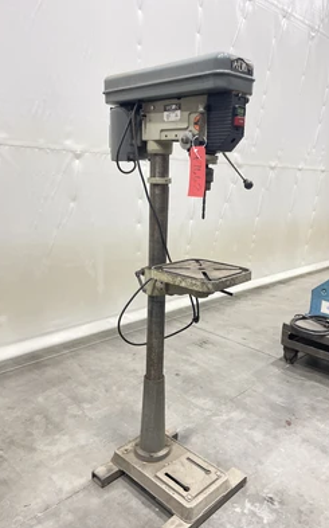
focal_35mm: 27
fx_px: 388
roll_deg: -2.1
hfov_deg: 45.9
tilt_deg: -11.1
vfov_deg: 68.4
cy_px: 267
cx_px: 184
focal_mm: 5.1
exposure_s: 1/40
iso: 400
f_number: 1.6
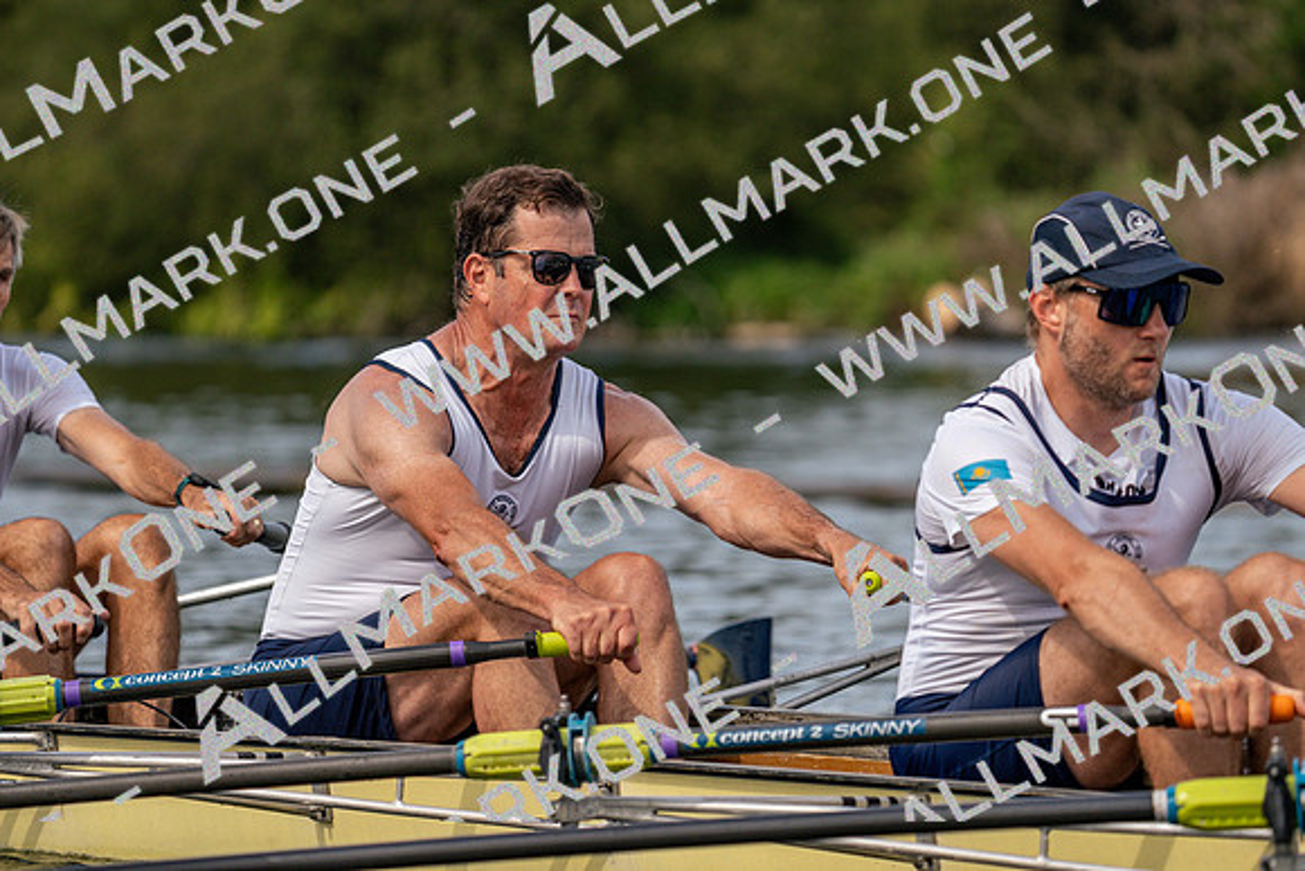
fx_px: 10043
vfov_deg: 5.0
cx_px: 652
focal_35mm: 277
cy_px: 436
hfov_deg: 7.4
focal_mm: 277
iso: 320
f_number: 5.6
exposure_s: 1/1600
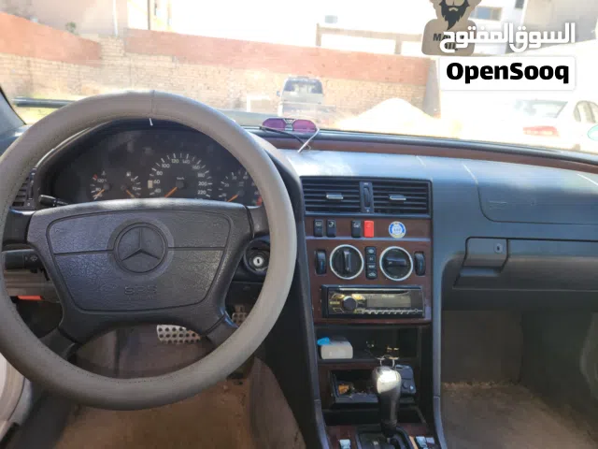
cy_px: 224
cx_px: 299
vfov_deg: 58.9
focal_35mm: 23
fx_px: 397
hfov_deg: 73.9
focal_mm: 5.4
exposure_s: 1/113
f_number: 1.8
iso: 20
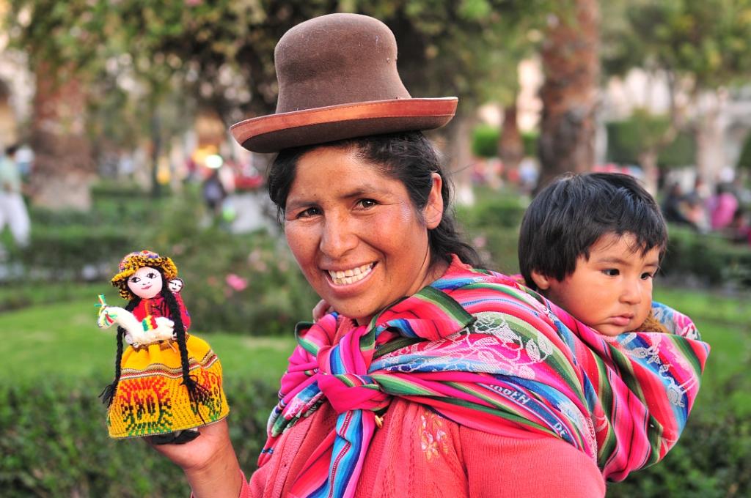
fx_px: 1375
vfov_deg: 20.6
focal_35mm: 66
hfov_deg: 30.5
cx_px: 376
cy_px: 249
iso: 320
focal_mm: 44
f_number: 2.8
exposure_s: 1/30
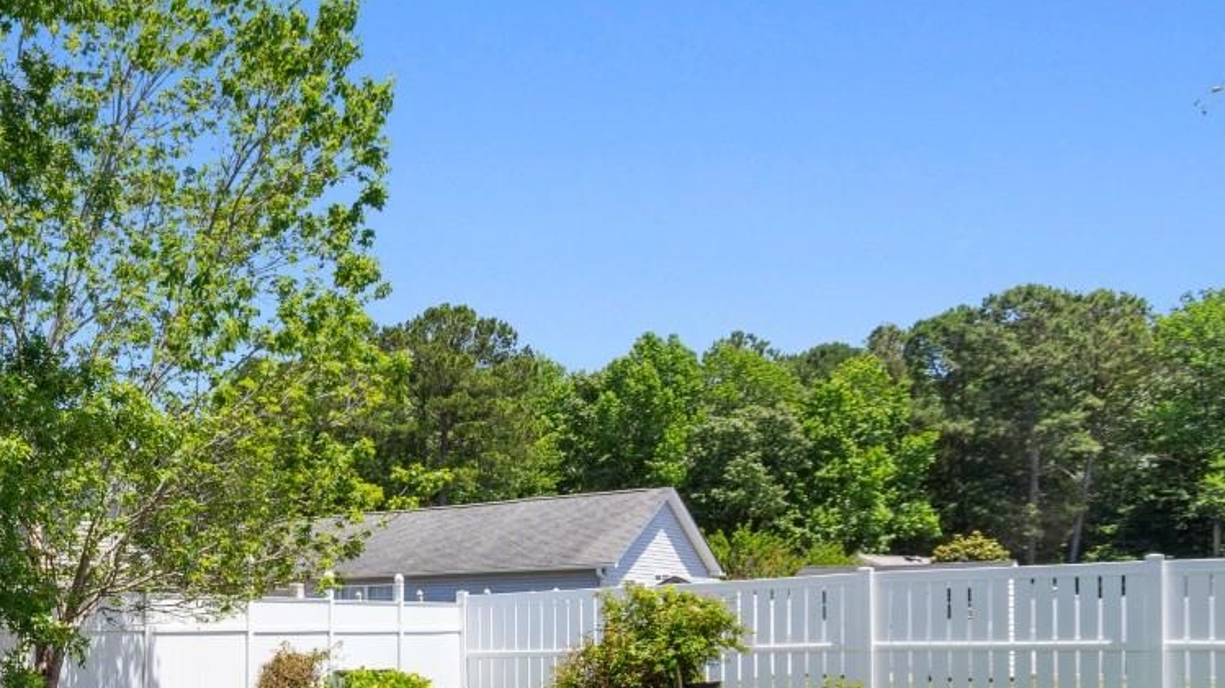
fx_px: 1104
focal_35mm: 34
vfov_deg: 32.8
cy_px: 628
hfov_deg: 46.9
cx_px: -36
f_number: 7.1
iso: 100
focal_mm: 10
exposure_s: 1/200
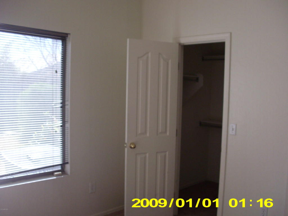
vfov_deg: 37.7
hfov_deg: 49.0
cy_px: 108
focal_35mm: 38
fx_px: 316
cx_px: 144
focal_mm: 6.3
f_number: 3.1
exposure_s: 1/60
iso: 125
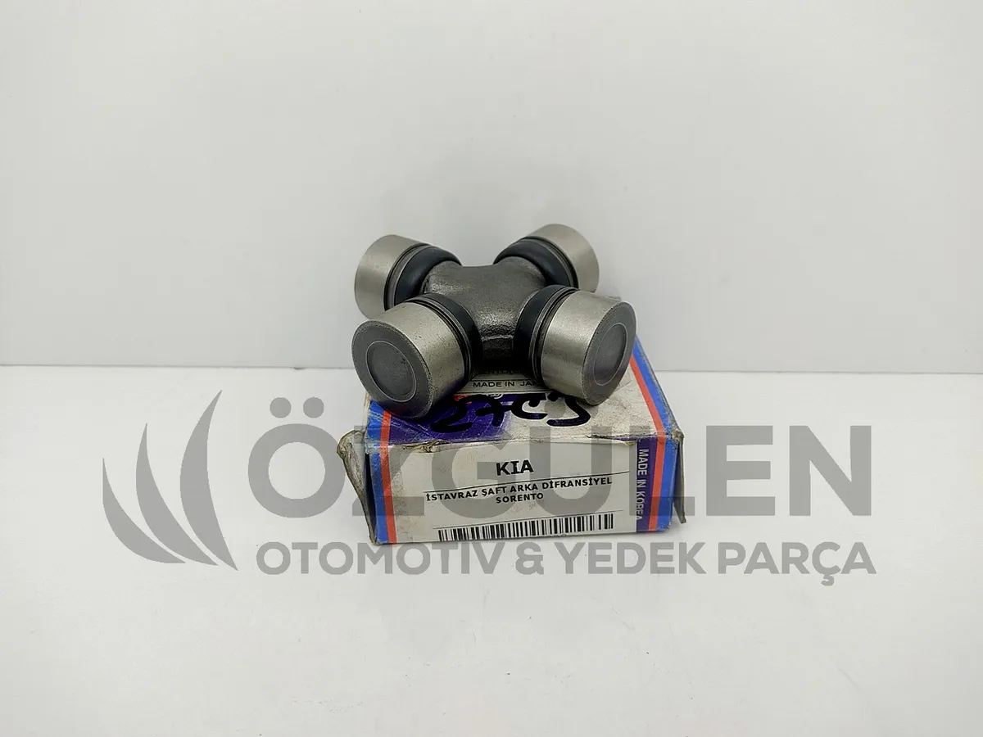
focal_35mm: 26
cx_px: 492
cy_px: 368
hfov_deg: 67.3
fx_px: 738
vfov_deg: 53.1
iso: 100
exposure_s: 1/168
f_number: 1.79
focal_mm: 4.74
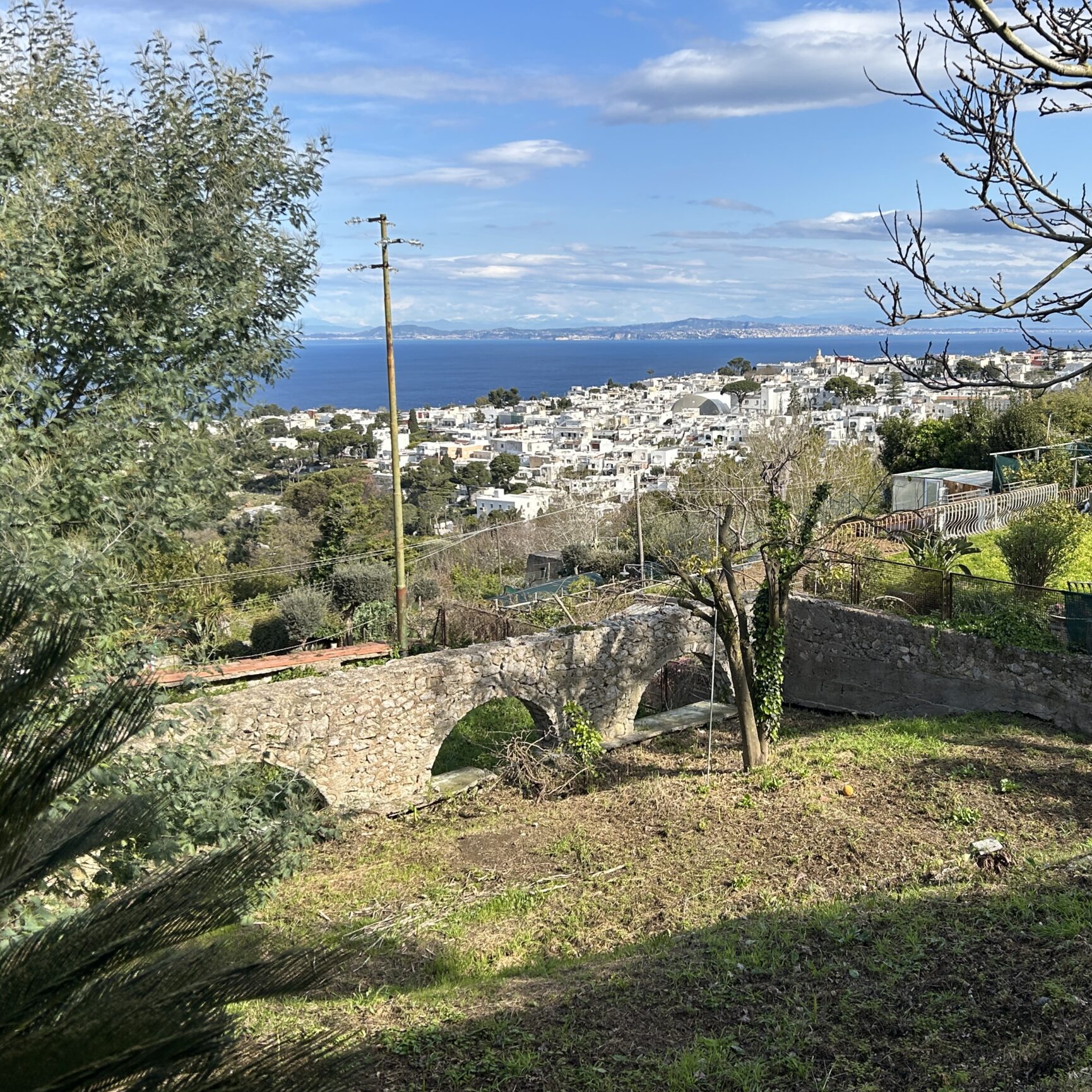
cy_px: 506
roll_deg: -1.9
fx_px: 1213
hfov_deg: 47.7
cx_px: 717
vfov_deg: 48.4
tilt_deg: -8.6
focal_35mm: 34
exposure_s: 1/3356
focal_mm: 5.7
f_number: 1.5
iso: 50
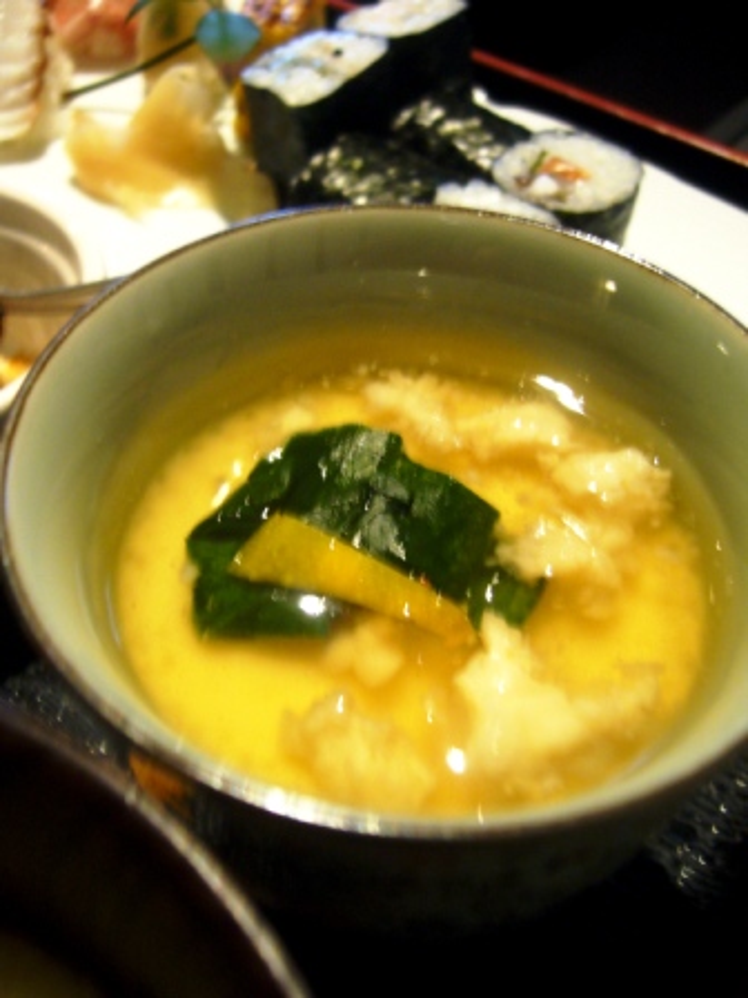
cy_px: 499
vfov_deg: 52.6
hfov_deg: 40.7
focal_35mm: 35
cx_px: 374
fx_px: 1008
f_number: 2.8
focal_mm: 5.8
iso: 200
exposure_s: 1/8
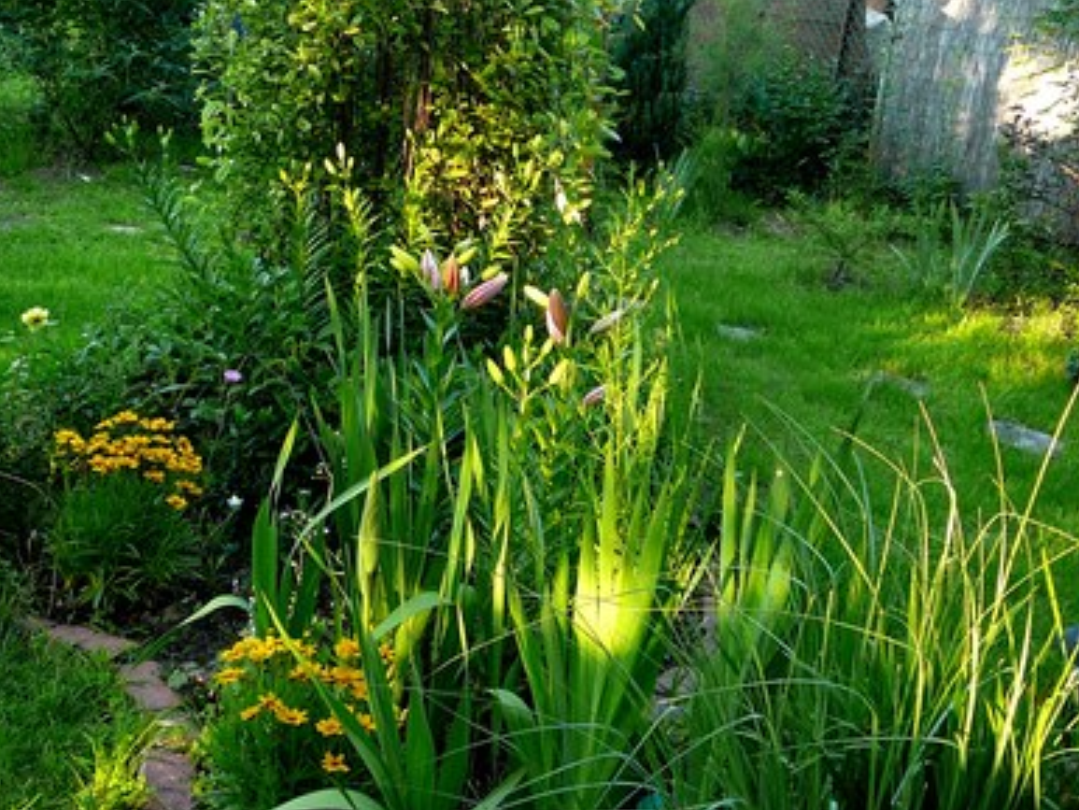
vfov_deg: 36.0
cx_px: 493
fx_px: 1247
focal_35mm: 40
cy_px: 406
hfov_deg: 46.7
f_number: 2.8
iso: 80
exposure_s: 1/80
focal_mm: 5.2
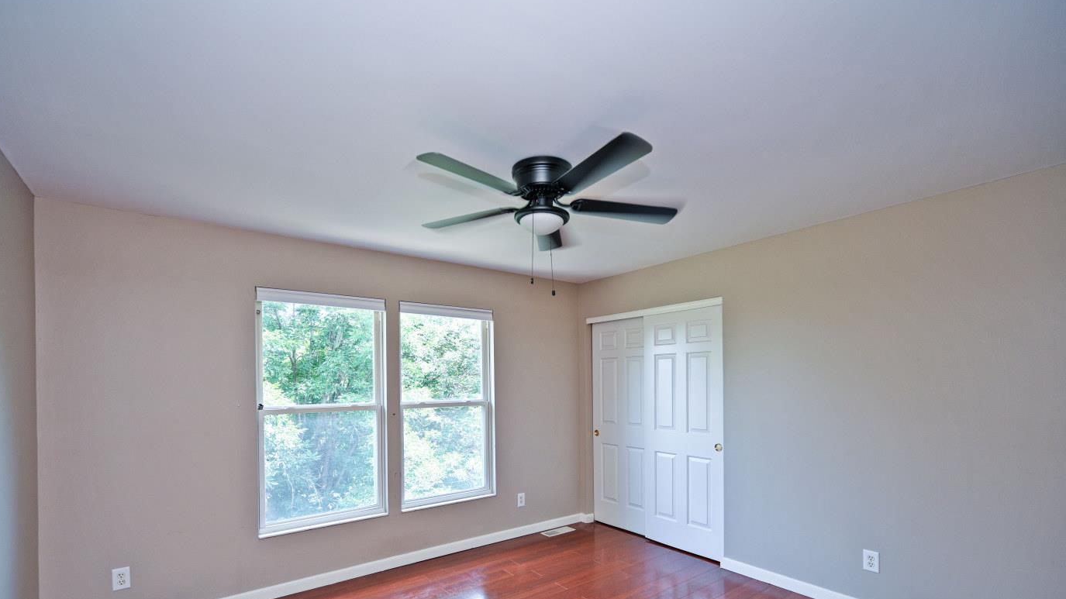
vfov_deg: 66.0
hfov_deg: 99.3
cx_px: 512
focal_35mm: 16
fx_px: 452
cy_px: 378
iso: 200
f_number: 4
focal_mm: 14
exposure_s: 1/60
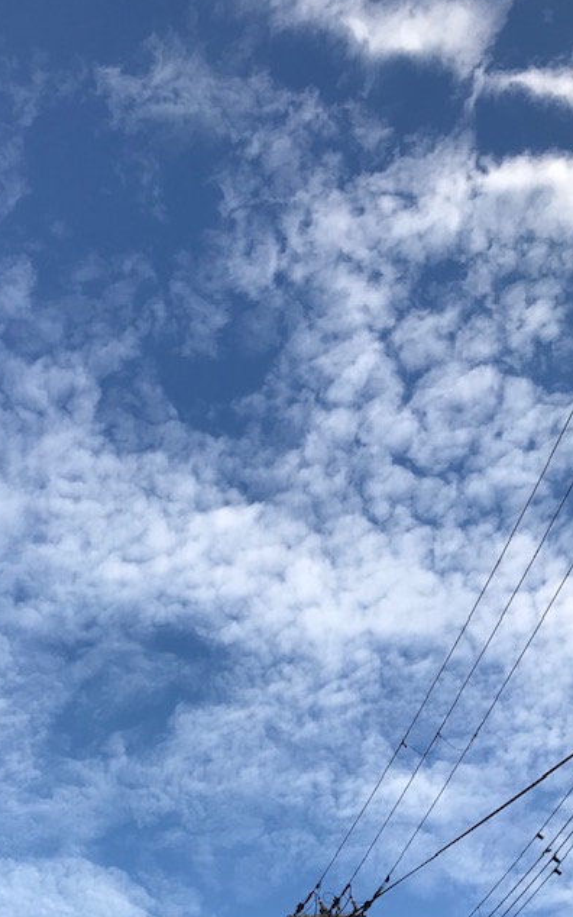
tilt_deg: +49.4
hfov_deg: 41.8
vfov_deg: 62.9
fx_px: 749
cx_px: 258
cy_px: 456
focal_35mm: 30
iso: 20
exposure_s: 1/1368
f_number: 1.8
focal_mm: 3.99
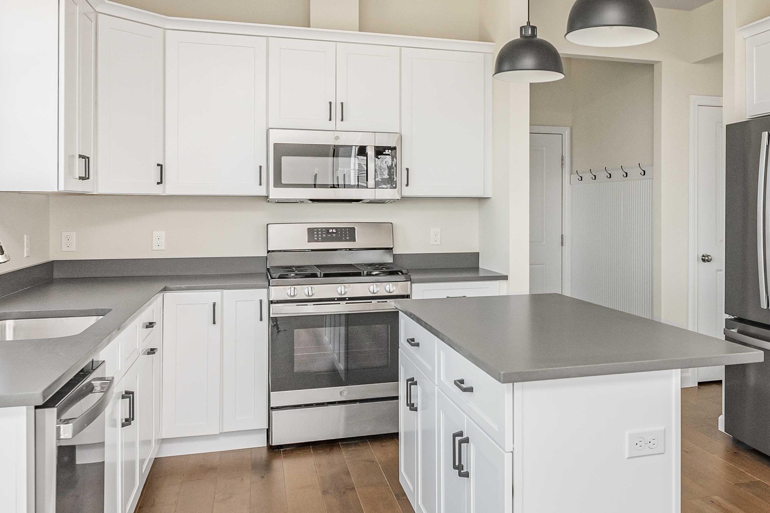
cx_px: 546
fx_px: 748
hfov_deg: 52.8
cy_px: 200
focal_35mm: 35
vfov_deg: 37.7
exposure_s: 1/100
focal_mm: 12
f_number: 6.3
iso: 250
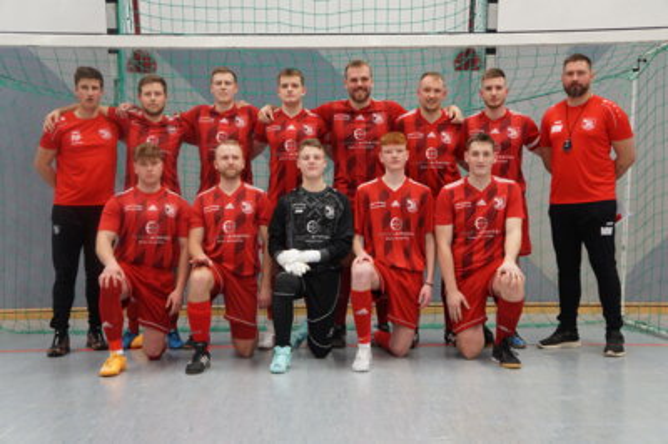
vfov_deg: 28.0
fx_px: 890
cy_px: 222
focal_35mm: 48
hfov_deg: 41.1
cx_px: 334
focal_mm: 32
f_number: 4
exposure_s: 1/60
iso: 1000
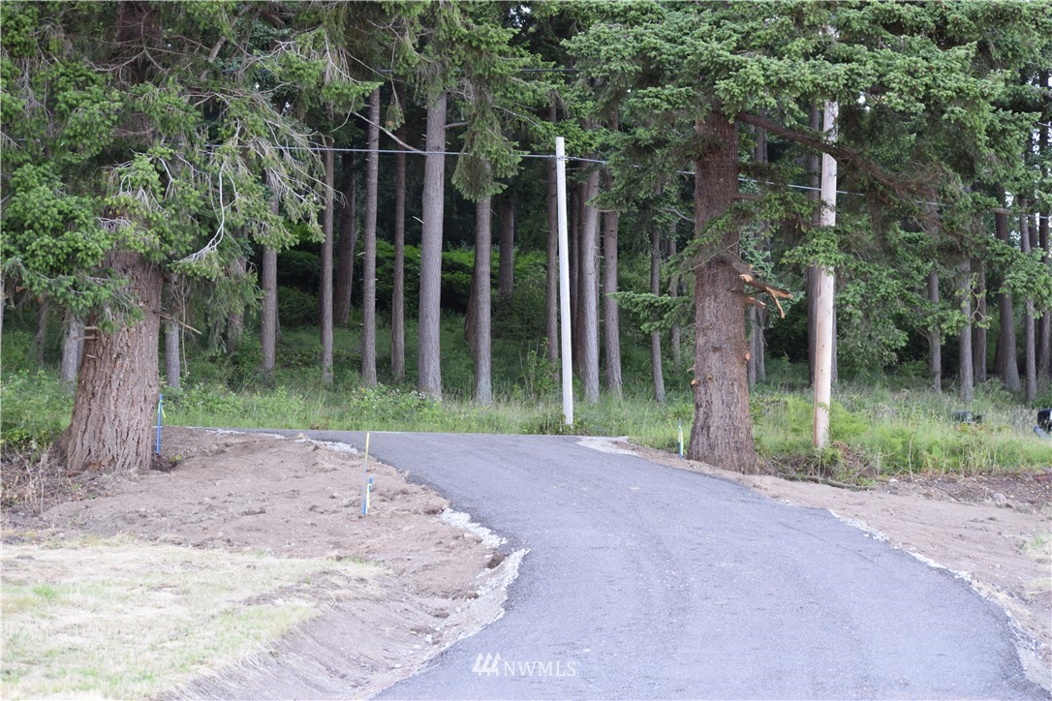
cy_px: 350
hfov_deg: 24.6
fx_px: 2411
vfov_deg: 16.6
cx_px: 526
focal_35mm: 82
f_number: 4.5
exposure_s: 1/80
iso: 400
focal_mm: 55
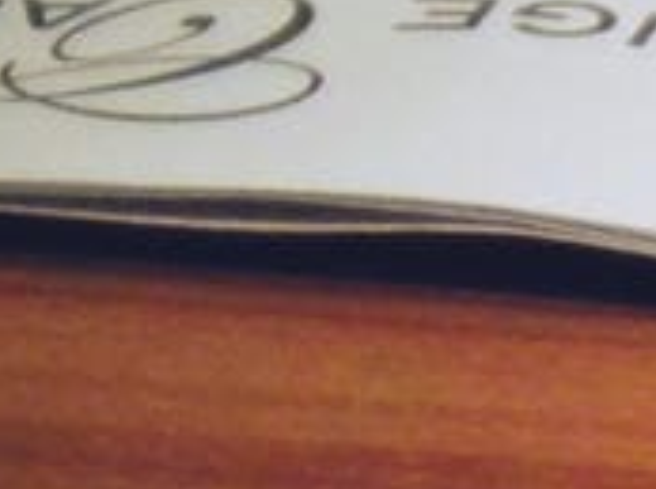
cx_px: 1634
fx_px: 5390
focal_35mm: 285
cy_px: 1626
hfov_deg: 6.6
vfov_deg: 4.9
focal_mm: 7.4
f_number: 3.5
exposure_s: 1/62.7
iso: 448
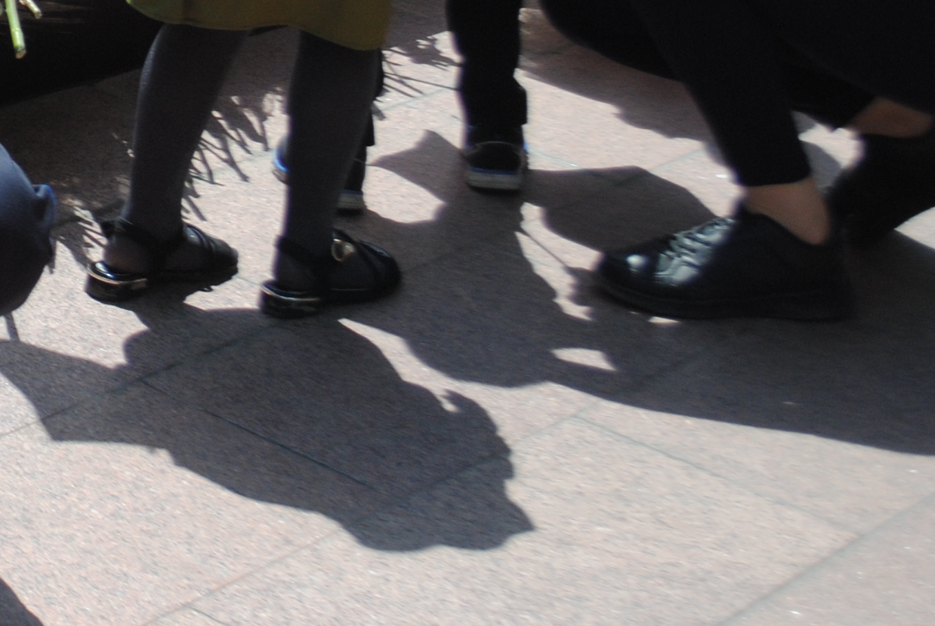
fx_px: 3120
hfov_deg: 16.0
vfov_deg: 11.2
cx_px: -342
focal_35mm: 120
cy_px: -115
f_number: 4.5
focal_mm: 28
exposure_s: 1/1000
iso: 200
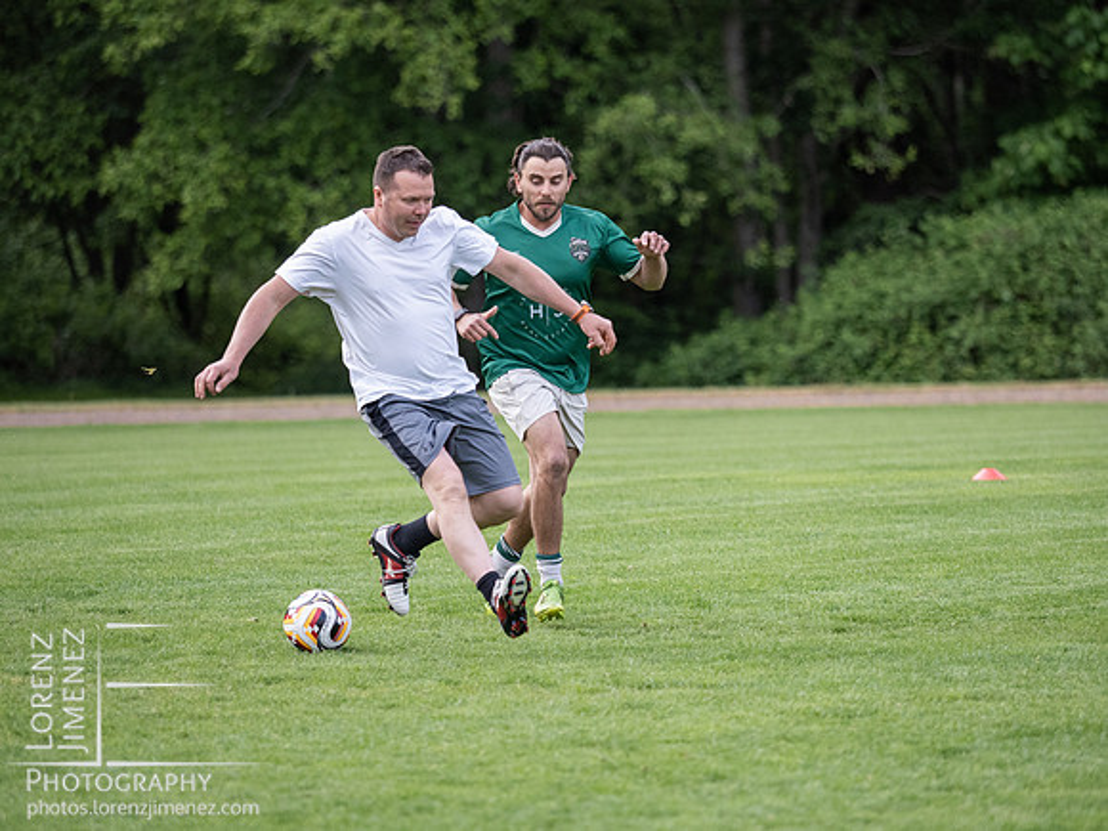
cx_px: 554
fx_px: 9602
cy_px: 416
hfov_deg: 6.6
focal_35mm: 300
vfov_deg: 5.0
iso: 640
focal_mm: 150
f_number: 2.8
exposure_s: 1/1250
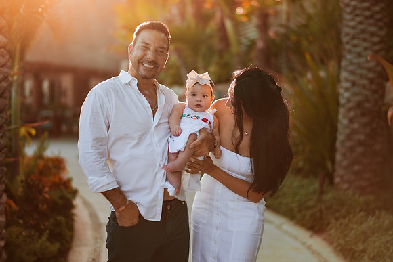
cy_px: 131
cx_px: 196
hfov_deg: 34.5
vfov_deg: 23.4
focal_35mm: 58
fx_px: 633
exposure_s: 1/1000
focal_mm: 58
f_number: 1.4
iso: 80
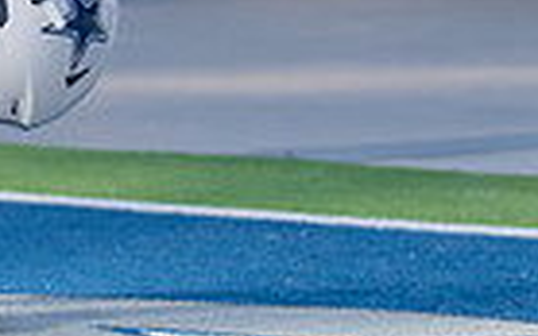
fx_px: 6029
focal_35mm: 411
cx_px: -195
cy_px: -212
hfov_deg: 5.1
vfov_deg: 3.2
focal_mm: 86
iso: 100
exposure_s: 1/500
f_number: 2.8
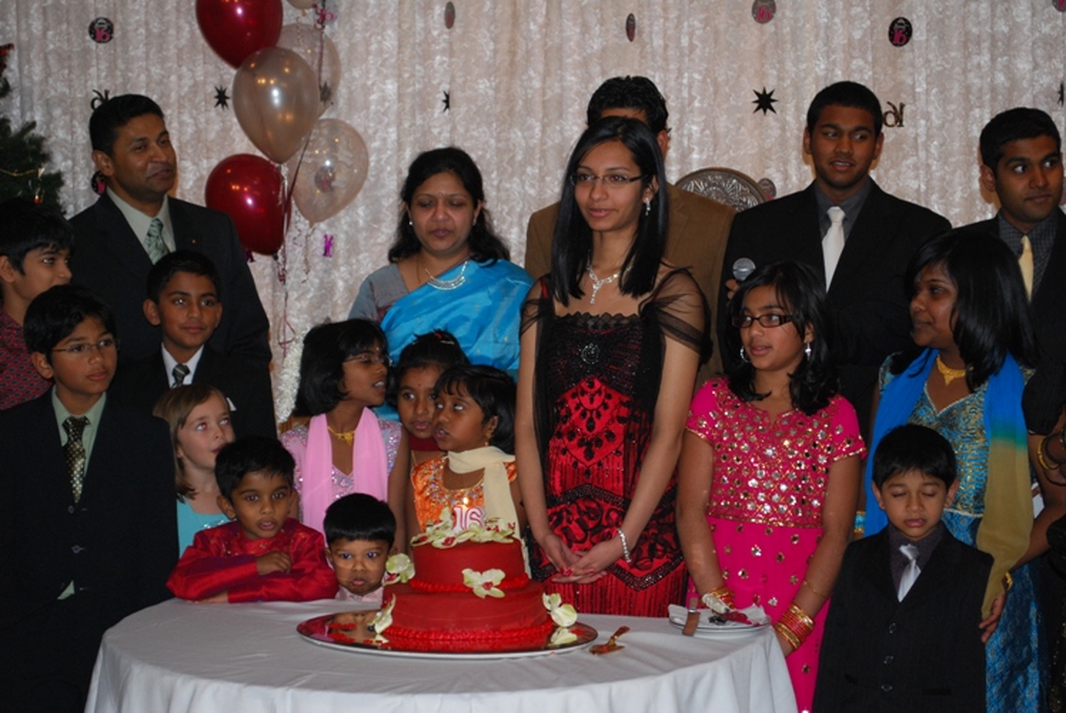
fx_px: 2446
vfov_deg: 16.6
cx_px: 533
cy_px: 356
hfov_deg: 24.6
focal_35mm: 82
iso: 560
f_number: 5.6
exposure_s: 1/60
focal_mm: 55
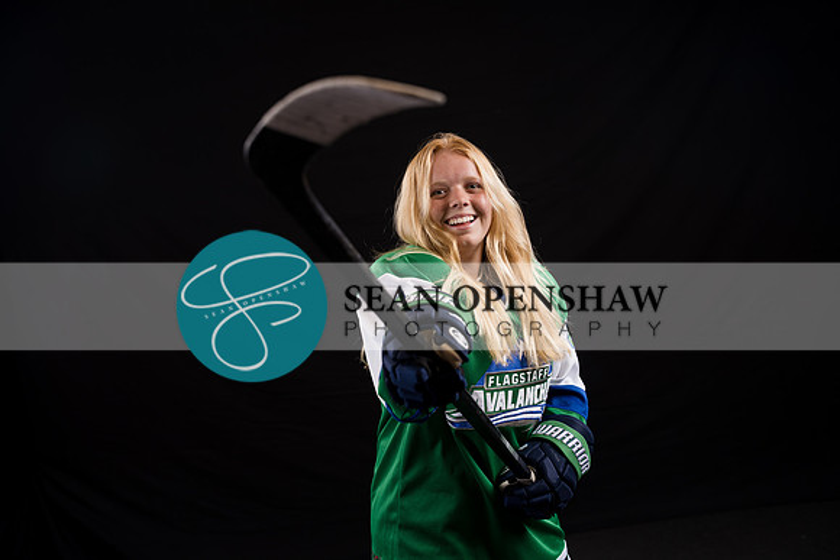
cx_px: 420
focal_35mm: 47
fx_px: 1102
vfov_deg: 28.5
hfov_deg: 41.7
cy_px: 280
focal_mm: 47.2
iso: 80
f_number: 4
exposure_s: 1/160
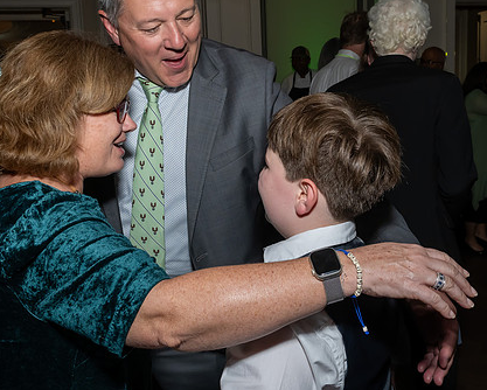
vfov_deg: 39.0
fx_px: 548
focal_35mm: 38
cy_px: 154
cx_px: 264
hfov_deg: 47.9
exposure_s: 1/250
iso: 1000
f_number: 8
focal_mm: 17
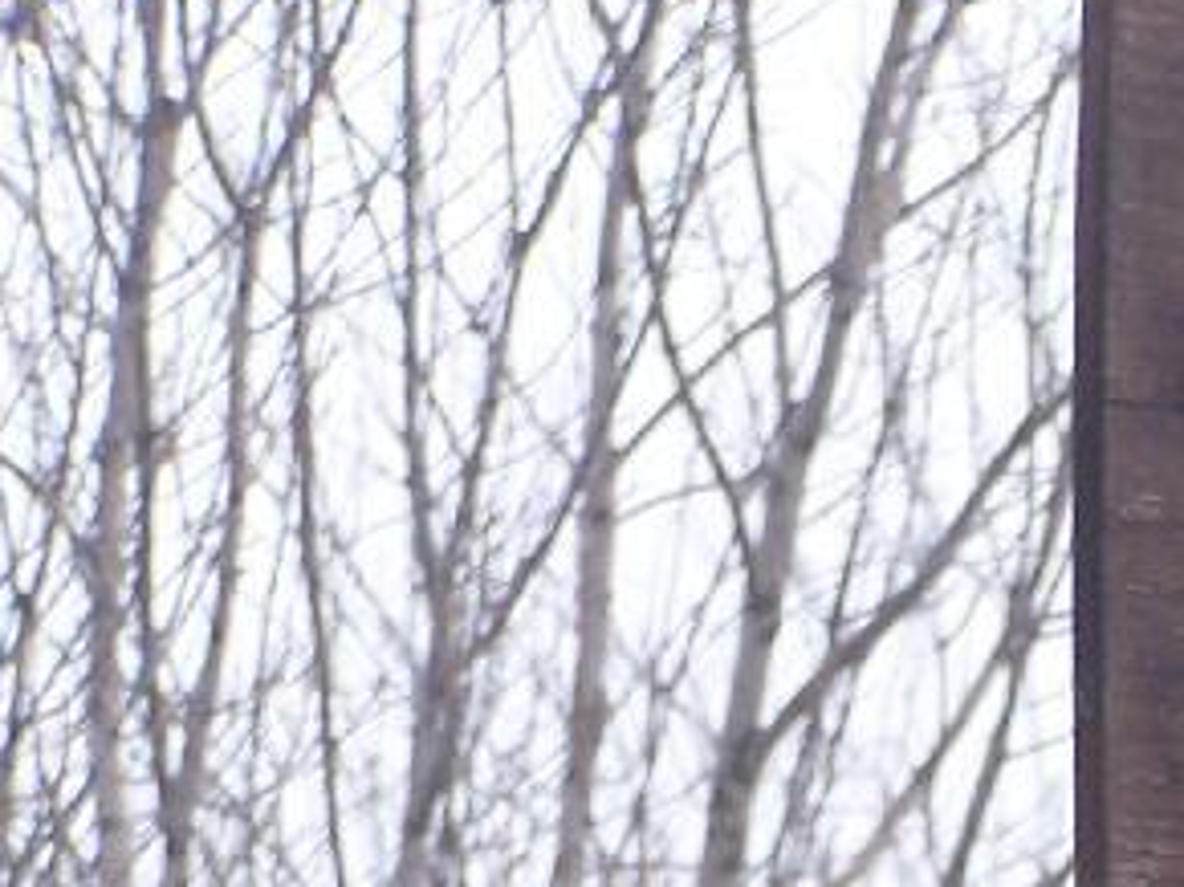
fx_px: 15385
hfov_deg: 4.4
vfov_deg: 3.3
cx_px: 2006
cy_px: 1505
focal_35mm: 450
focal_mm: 21.2
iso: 80
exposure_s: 1/80
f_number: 3.2
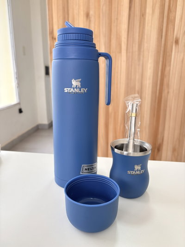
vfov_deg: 67.3
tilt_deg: -13.8
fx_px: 185
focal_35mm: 26
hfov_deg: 53.1
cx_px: 92
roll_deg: -0.6
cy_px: 124
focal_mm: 5.96
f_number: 1.6
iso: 100
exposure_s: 1/121
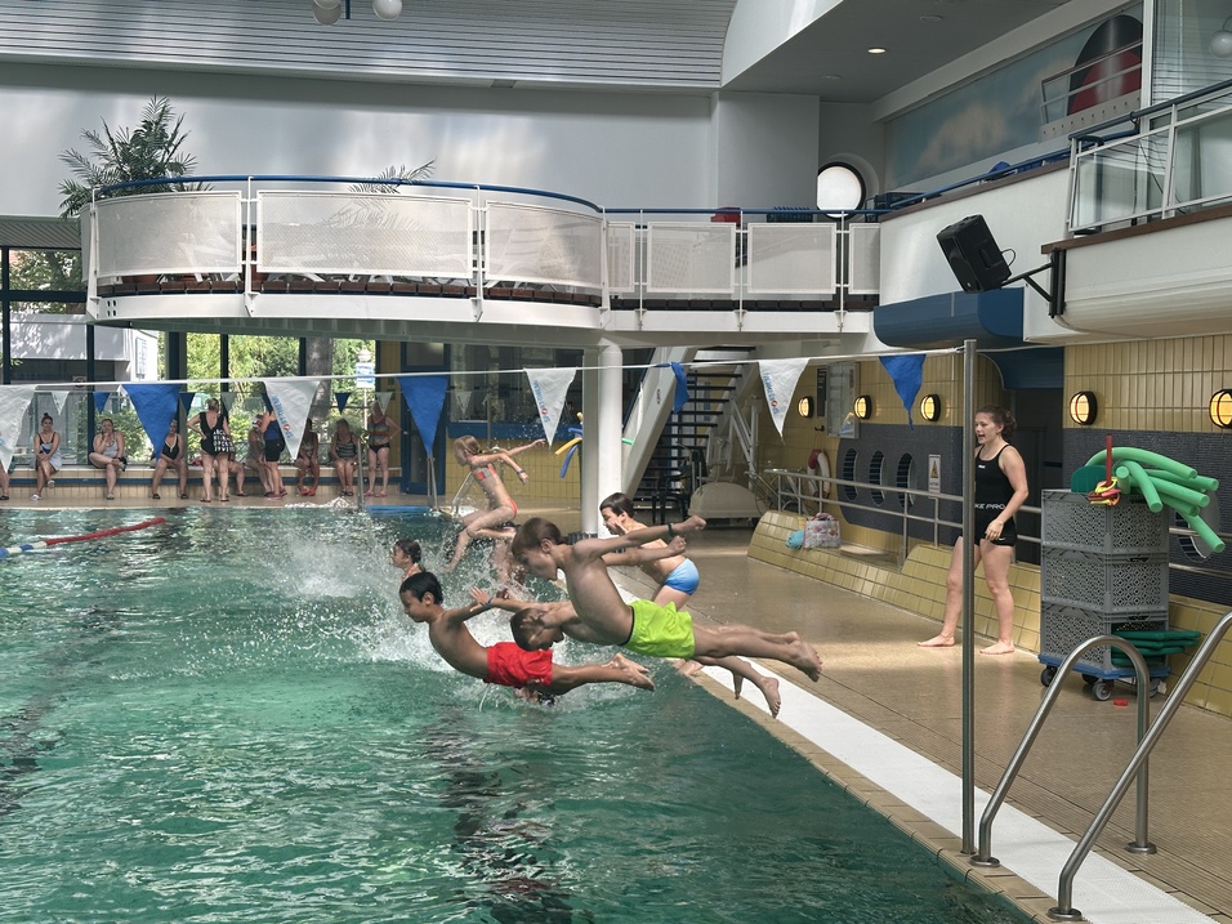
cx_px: 616
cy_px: 462
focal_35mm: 48
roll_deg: -0.1
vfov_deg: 30.3
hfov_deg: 39.7
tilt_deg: -2.6
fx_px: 1708
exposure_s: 1/319
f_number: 1.78
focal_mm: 6.86
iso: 64
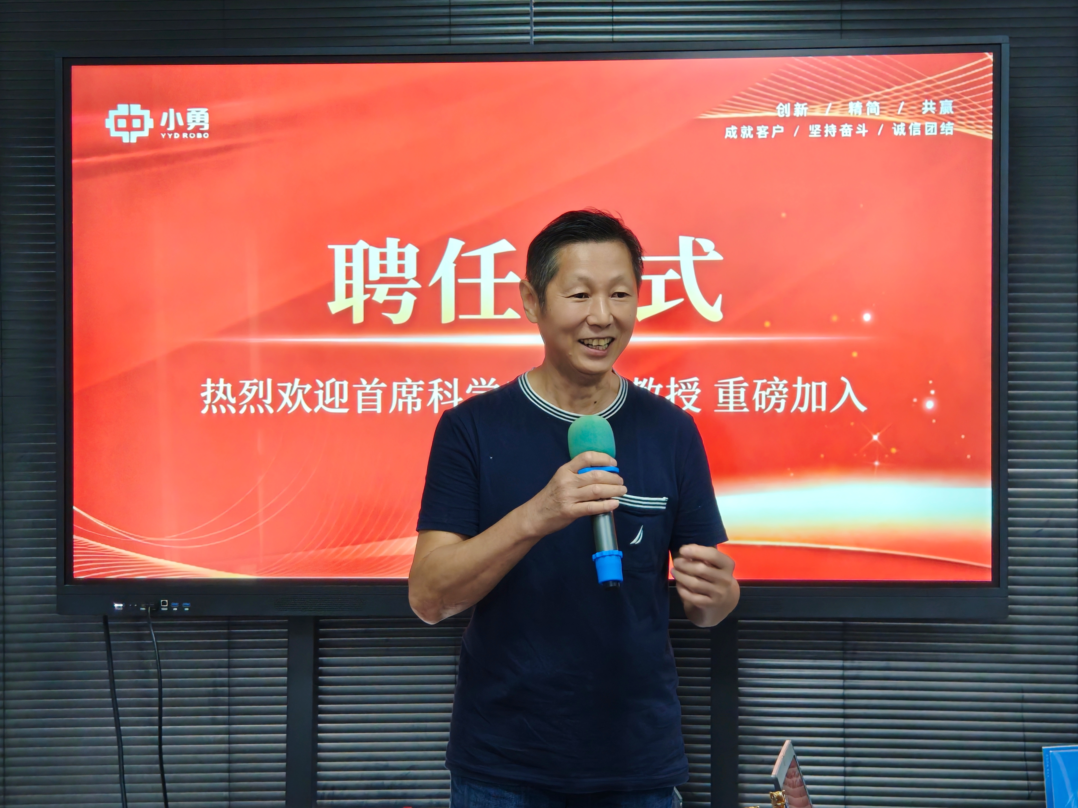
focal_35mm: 84
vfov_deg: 17.6
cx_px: 539
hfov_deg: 23.3
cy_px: 404
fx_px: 2616
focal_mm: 9
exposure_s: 1/50
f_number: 2
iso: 200
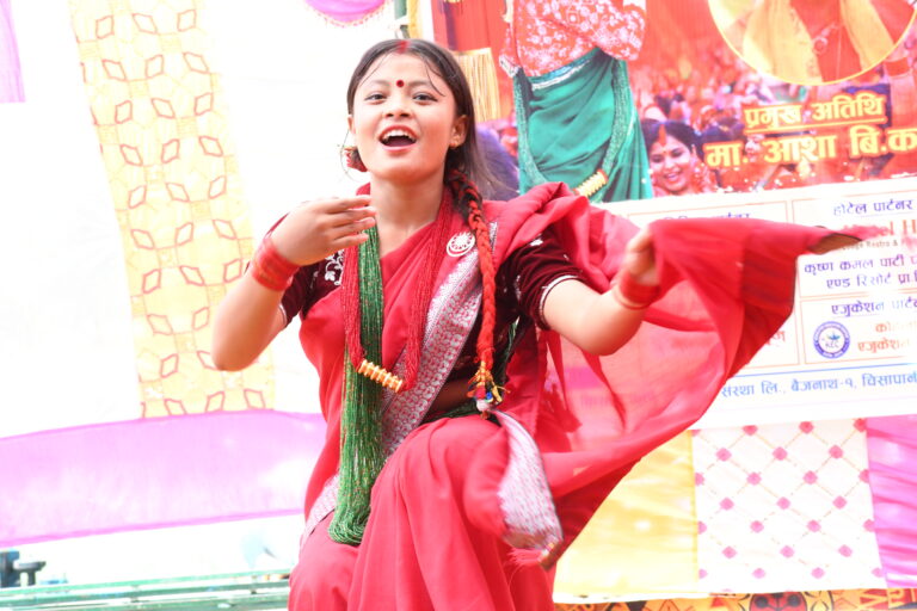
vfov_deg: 8.3
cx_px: 458
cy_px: 306
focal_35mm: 165
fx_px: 4203
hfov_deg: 12.5
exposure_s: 1/125
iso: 1250
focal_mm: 110
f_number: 6.3
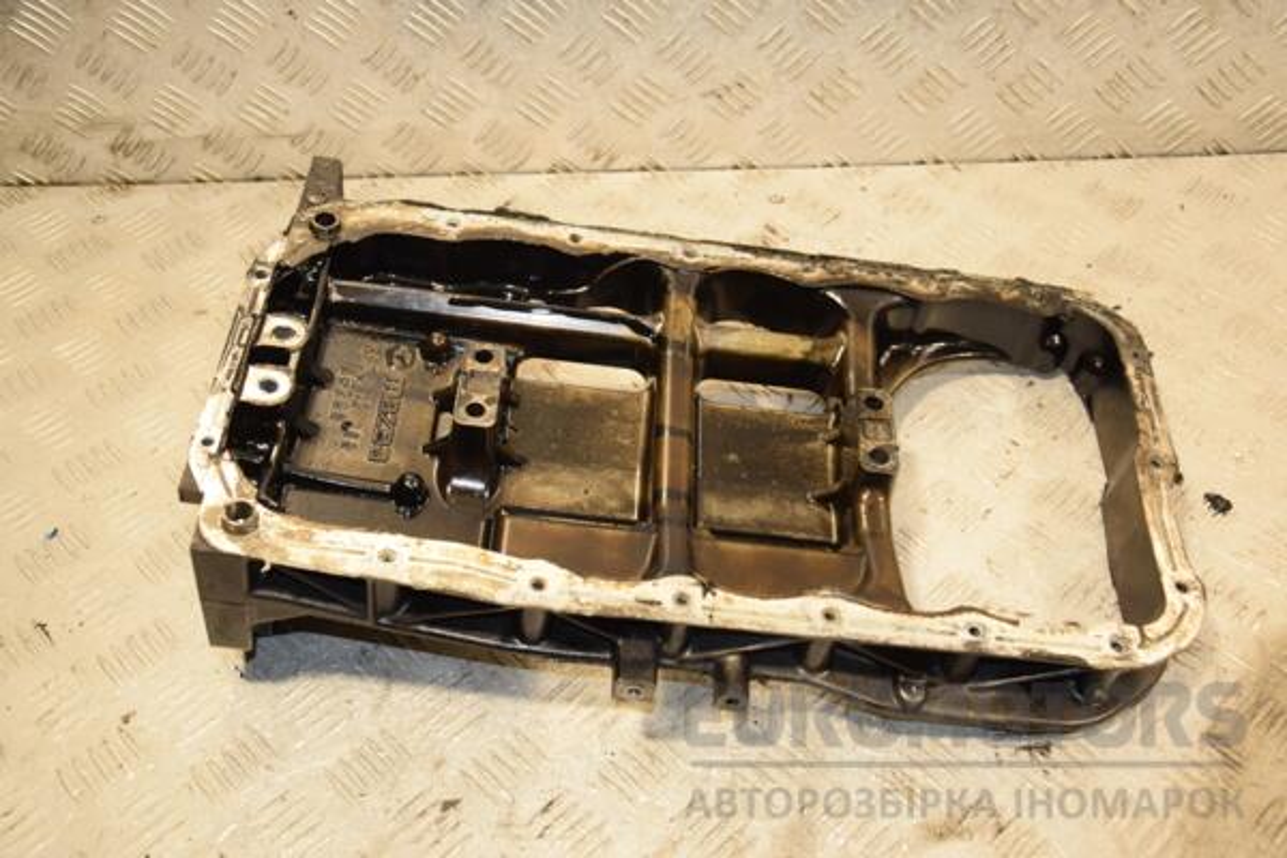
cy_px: 429
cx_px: 644
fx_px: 1394
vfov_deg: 34.2
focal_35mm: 39
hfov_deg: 49.6
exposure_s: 1/200
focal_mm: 26
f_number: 5
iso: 800
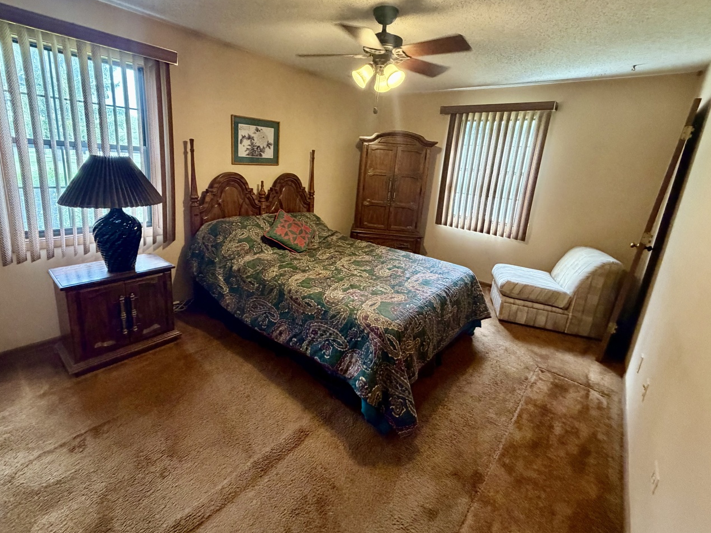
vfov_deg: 77.8
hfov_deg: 94.4
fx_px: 329
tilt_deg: -12.5
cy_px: 237
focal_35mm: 16
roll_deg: -3.0
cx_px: 332
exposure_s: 1/60
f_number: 2.2
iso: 500
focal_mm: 2.22
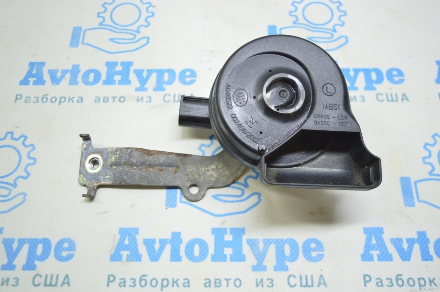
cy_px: 146
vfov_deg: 36.8
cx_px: 220
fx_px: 440
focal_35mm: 36
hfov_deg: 53.2
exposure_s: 1/40
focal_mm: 24
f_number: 4
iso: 400
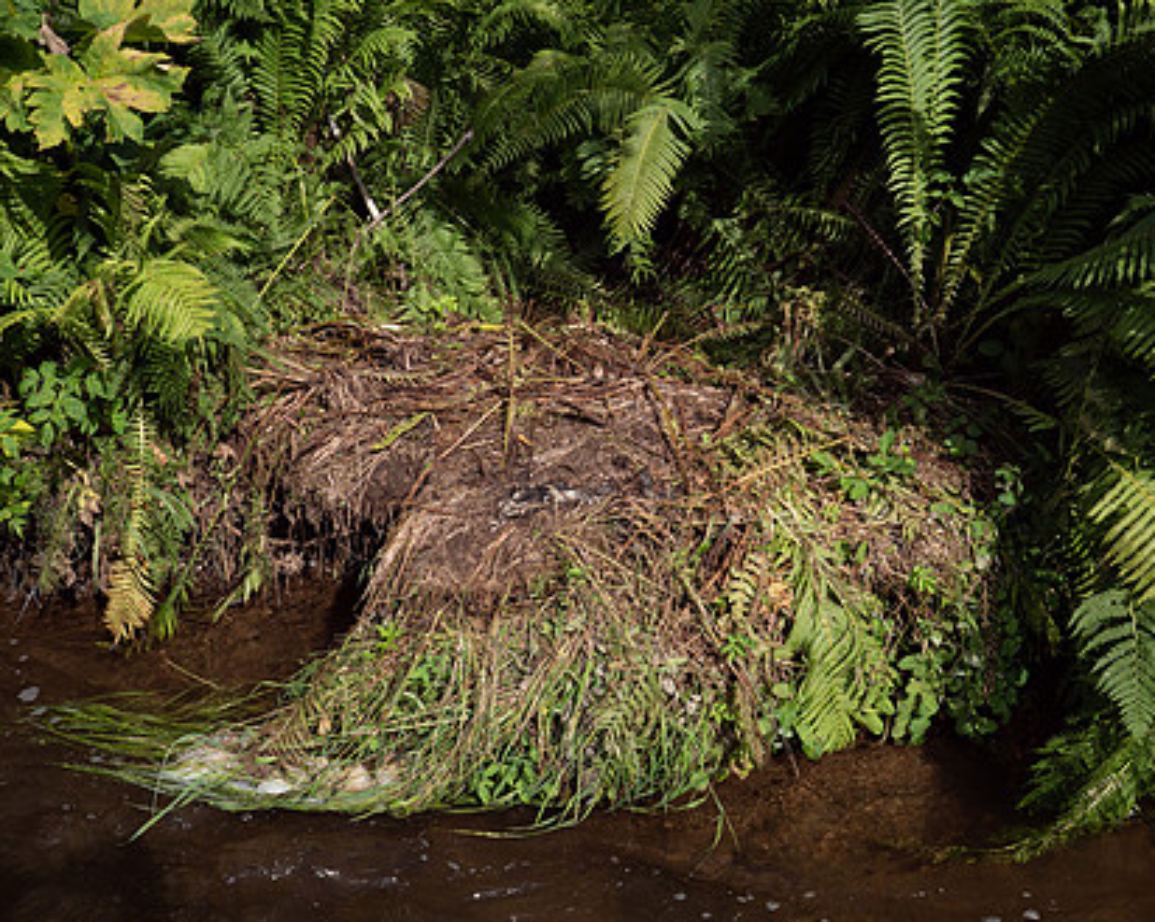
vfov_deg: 44.5
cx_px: 583
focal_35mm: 33
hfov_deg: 54.3
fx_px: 1127
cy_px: 500
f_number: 6.3
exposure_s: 1/800
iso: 250
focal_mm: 12
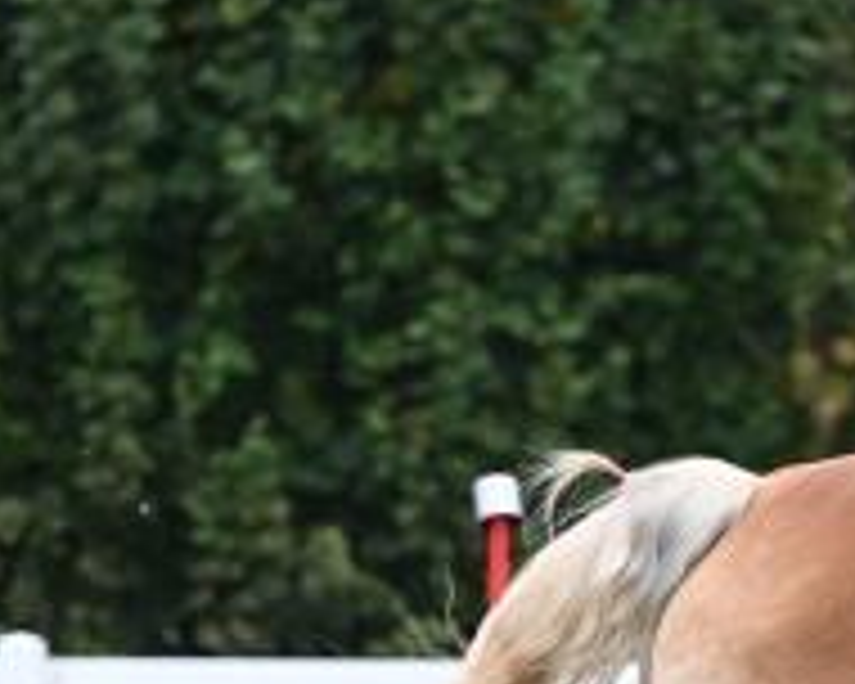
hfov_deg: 2.2
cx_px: 1494
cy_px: 500
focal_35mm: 867
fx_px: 21939
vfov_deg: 1.8
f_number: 5
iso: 1600
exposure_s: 1/800
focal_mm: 220
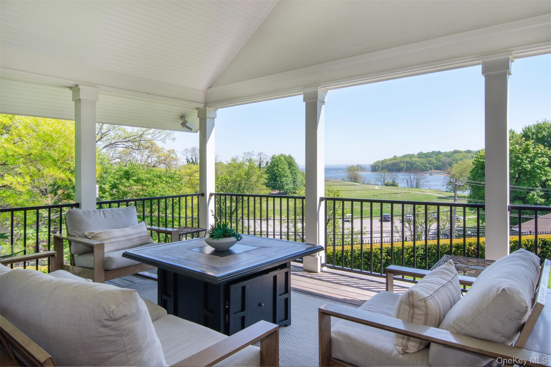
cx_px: 276
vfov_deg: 56.1
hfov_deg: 77.3
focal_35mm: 22
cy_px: 184
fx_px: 344
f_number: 14
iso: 400
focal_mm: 15
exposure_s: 1/200
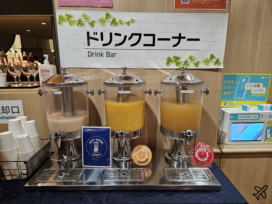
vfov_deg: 58.9
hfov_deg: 73.9
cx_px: 136
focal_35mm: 23
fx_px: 181
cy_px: 102
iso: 640
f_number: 1.8
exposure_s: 1/100
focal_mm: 5.4
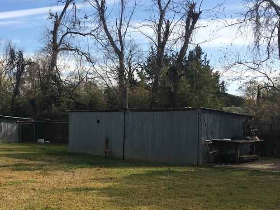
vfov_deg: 29.8
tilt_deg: -2.4
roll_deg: -1.9
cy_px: 155
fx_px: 388
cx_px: 86
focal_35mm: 48
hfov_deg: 39.1
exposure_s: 1/1304
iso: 25
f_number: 2.2
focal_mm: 4.15
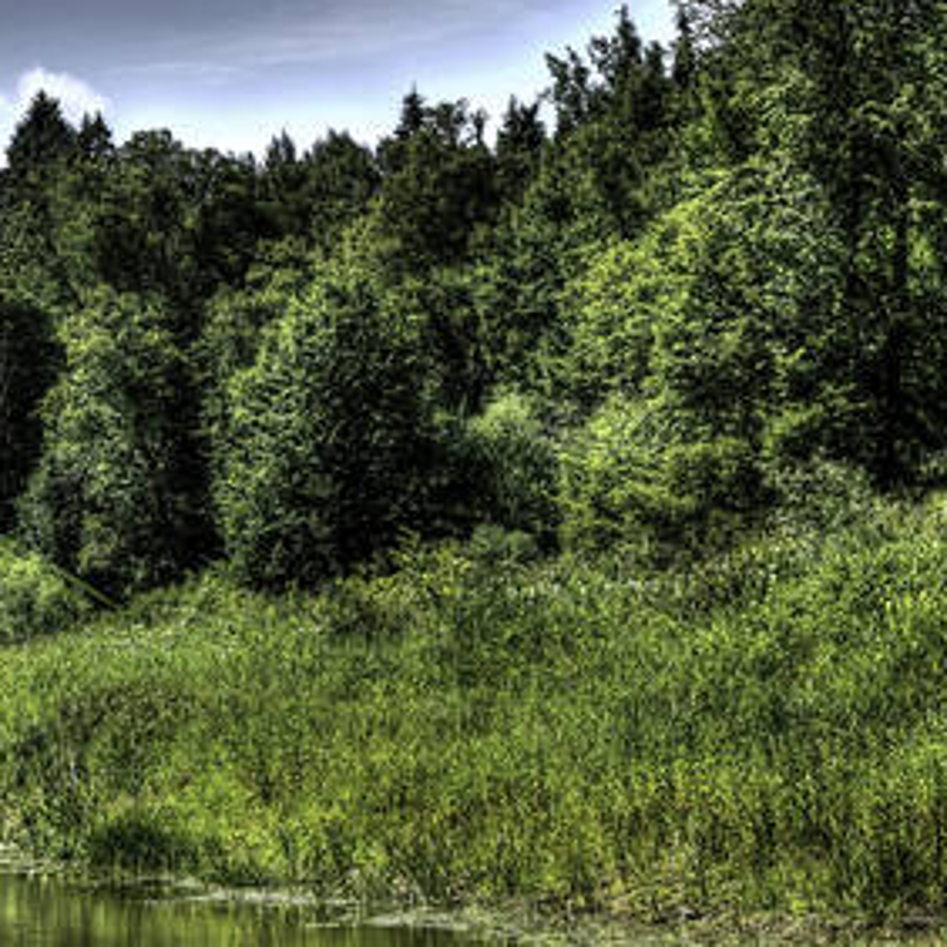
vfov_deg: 19.1
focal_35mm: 91
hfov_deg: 19.0
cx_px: 255
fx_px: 2817
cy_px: 470
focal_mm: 28
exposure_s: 1/320
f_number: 9
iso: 200
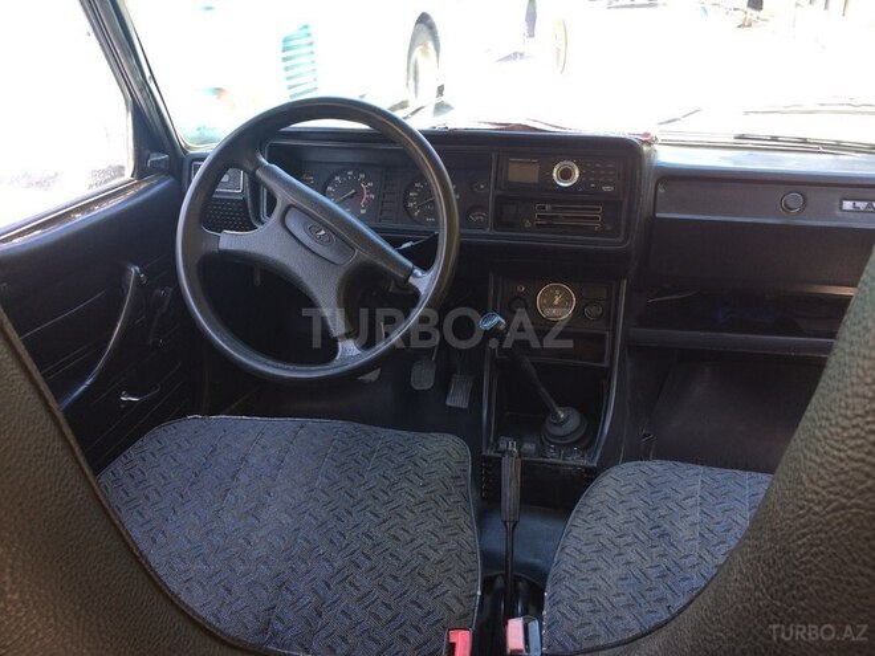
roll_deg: +2.6
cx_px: 438
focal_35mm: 29
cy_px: 328
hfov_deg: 61.7
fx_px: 733
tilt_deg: -27.5
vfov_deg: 48.2
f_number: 2.2
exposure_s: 1/50
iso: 32
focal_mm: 4.15
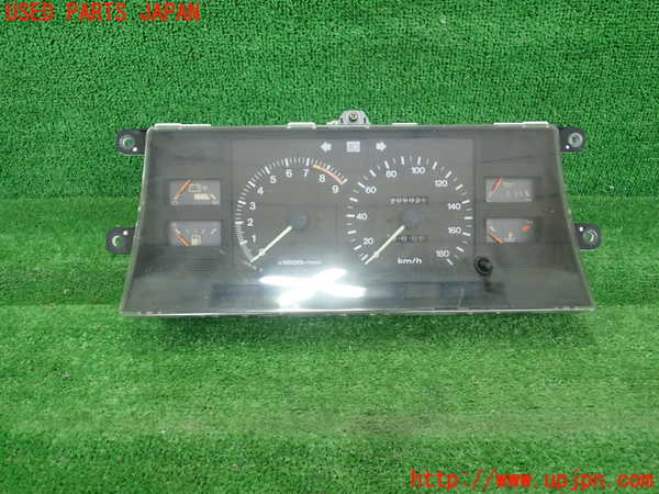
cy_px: 247
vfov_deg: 46.8
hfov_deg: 60.0
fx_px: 571
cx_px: 330
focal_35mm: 30
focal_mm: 5.5
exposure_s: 1/125
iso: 200
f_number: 2.3
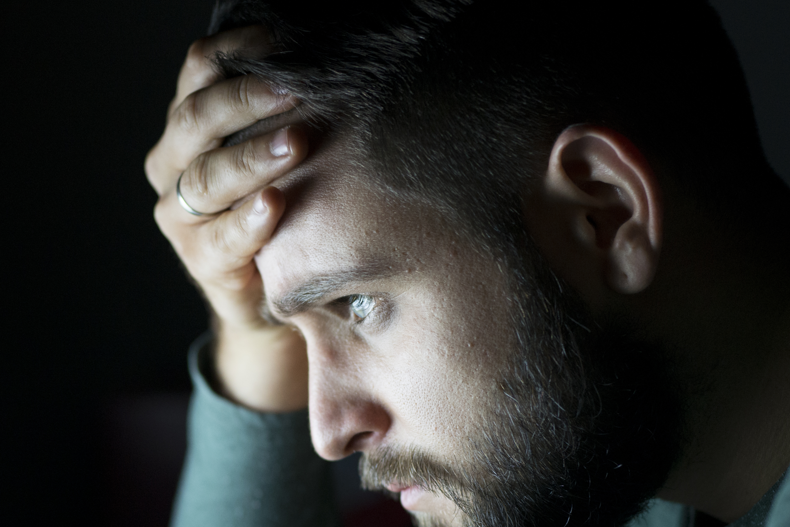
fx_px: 2173
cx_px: 270
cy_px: 405
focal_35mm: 99
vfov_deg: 13.8
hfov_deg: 20.5
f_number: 2
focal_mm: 50
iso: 1000
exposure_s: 1/60
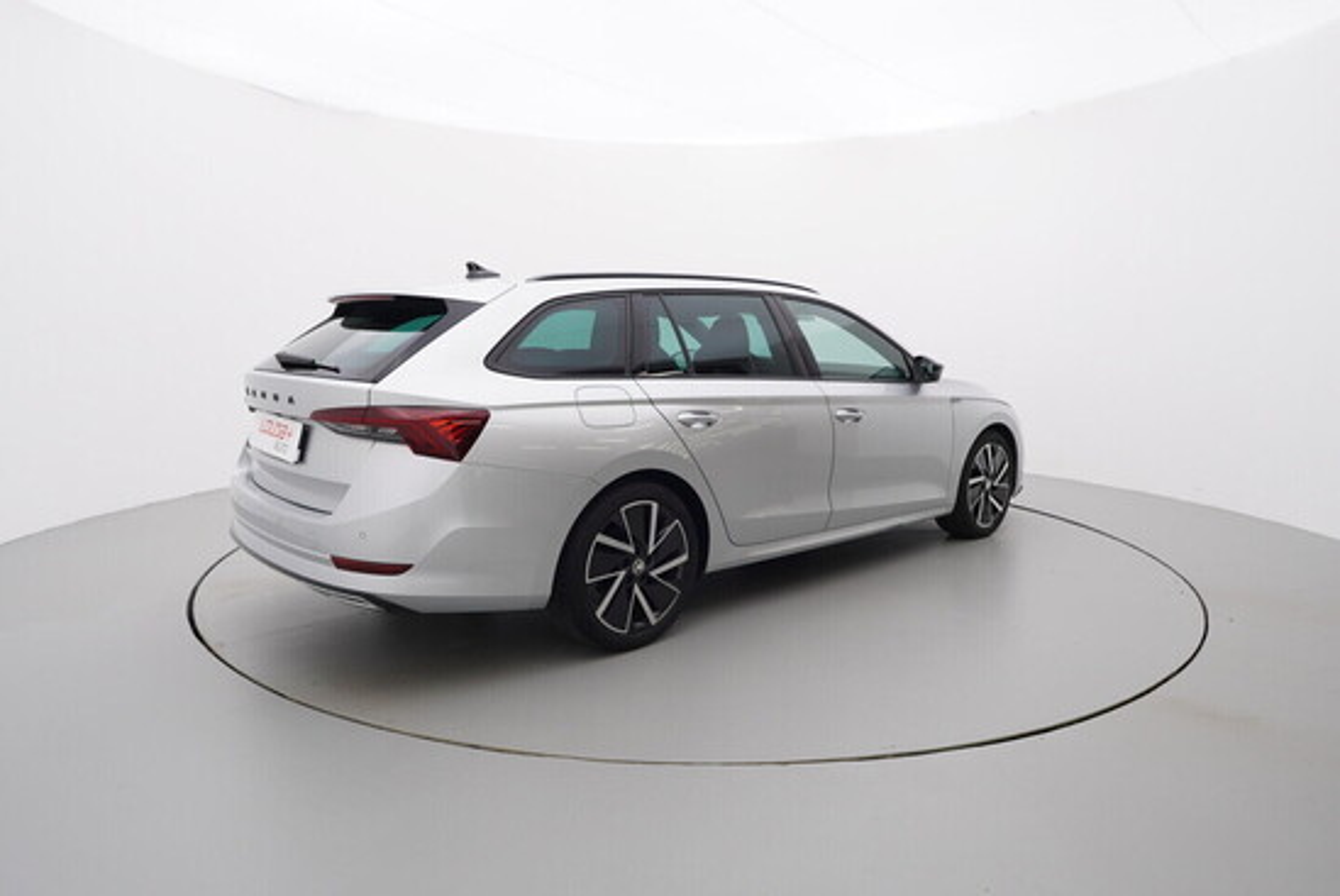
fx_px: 838
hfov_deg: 77.3
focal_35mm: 22
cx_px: 670
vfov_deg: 56.2
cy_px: 448
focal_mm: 15
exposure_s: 1/80
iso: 200
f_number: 5.6
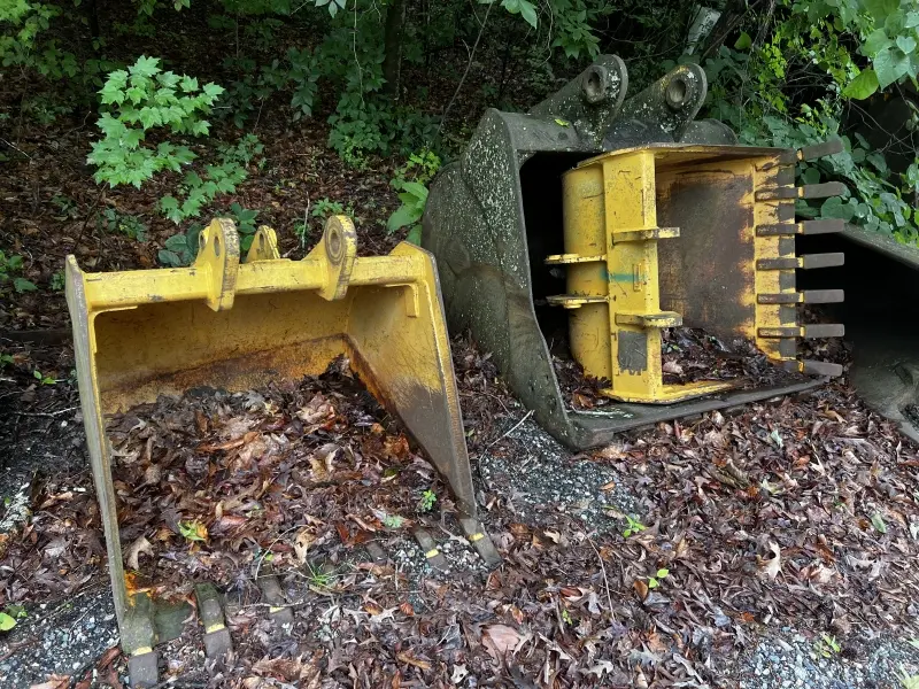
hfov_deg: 67.3
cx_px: 460
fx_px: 690
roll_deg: -9.2
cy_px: 344
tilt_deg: -36.4
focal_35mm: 26
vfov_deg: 53.1
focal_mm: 5.7
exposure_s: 1/121
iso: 50
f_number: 1.5
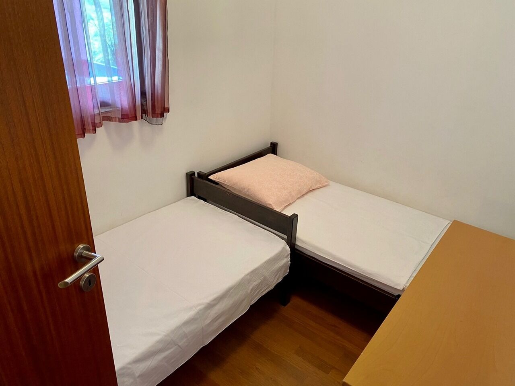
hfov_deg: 67.3
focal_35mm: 26
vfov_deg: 53.1
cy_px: 193
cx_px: 258
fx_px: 387
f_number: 1.8
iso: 250
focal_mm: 4.25
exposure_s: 1/50
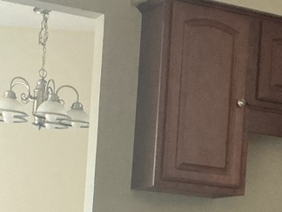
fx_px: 1051
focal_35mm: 129
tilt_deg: +3.5
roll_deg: -2.6
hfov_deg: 14.1
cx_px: 443
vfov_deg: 11.3
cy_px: 261
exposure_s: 1/60
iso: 250
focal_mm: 3
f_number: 1.8
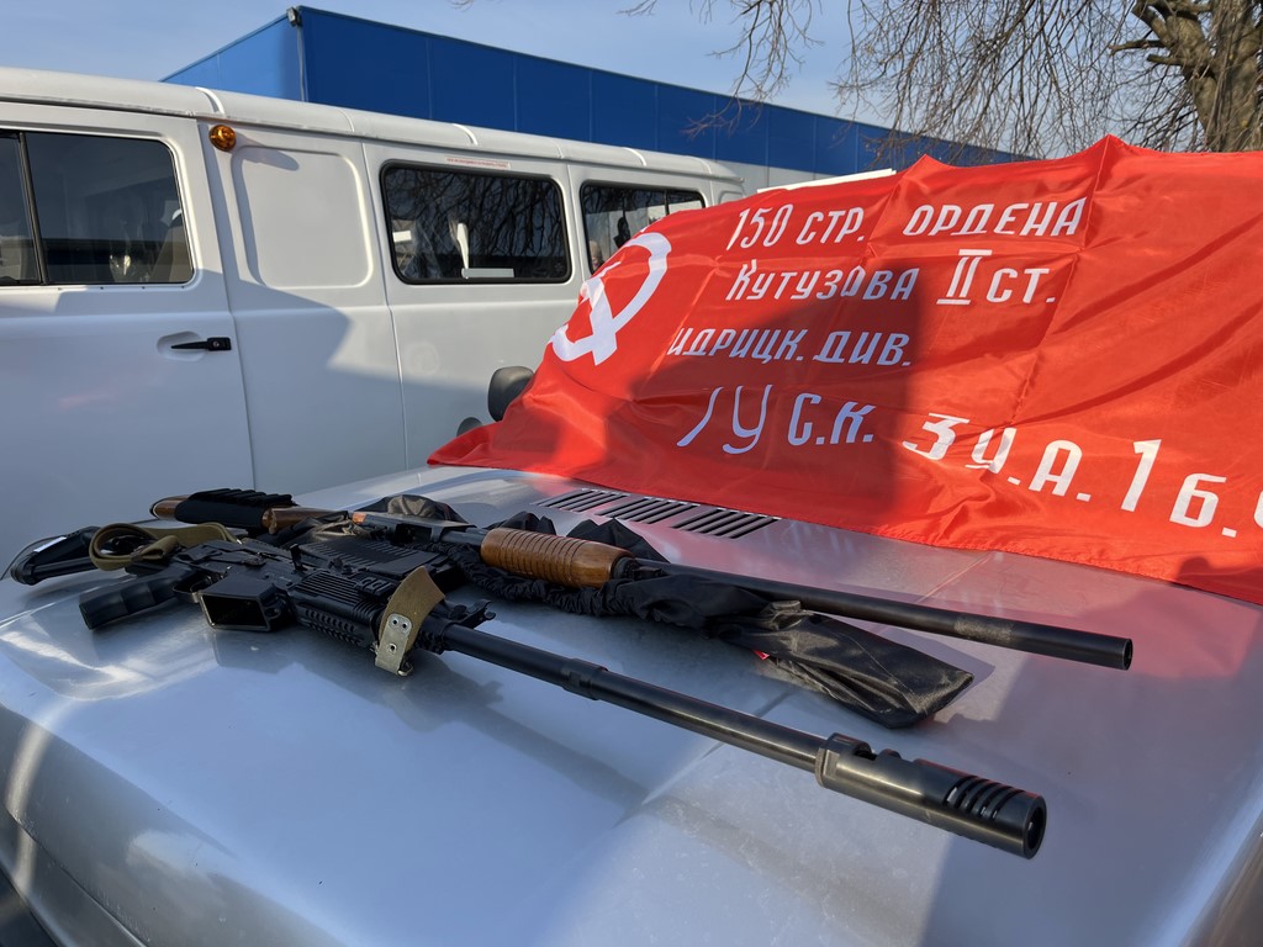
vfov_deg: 53.1
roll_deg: +0.2
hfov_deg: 67.3
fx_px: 949
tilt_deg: -10.8
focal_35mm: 26
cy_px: 474
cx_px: 632
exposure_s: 1/1721
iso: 50
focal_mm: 5.1
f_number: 1.6
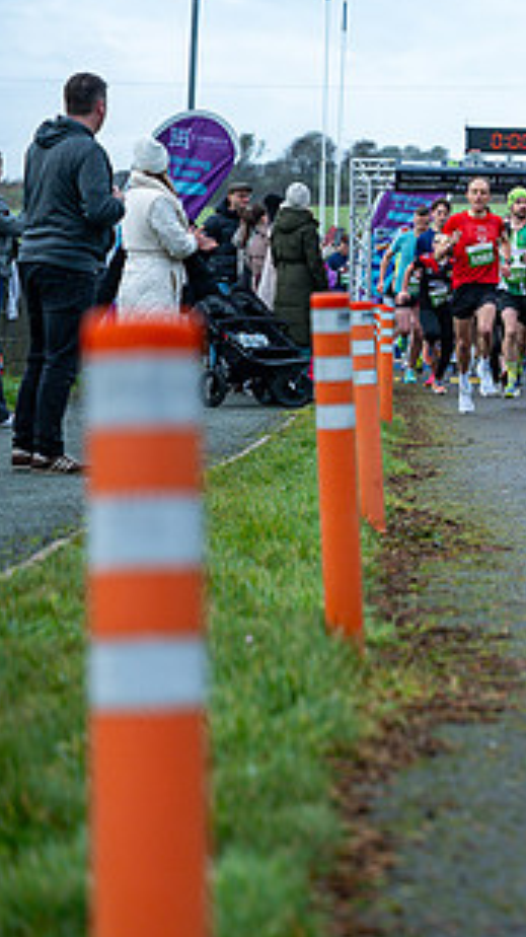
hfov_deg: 8.5
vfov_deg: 15.6
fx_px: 3426
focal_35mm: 138
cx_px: 876
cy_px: 446
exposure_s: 1/1250
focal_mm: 70
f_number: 2.8
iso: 280
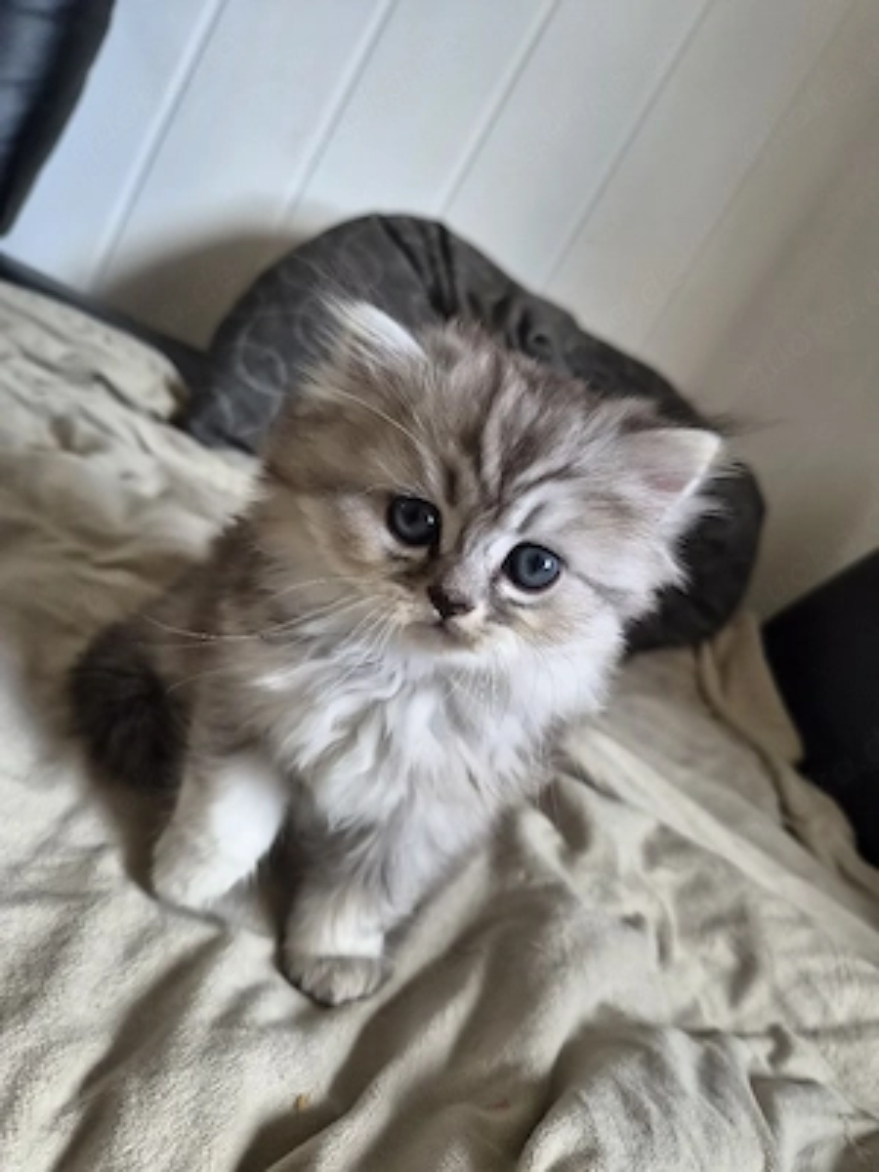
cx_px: 440
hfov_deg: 58.9
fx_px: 779
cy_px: 586
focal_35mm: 23
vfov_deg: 73.9
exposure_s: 1/74.1
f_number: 1.8
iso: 250
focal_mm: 5.4
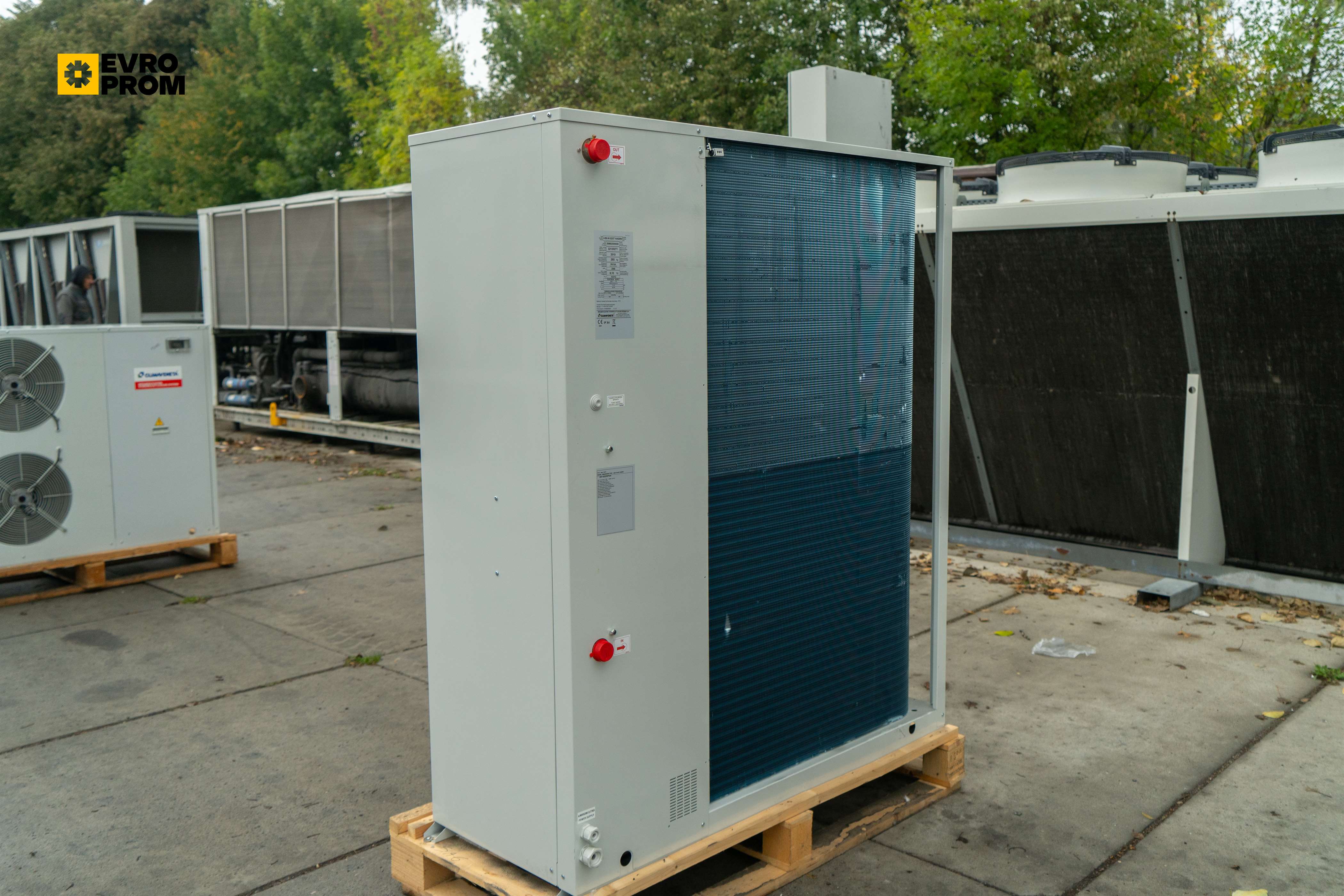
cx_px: 672
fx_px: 1157
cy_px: 448
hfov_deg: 60.3
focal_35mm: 31
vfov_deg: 42.3
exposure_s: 1/80
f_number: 4
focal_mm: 31
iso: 400
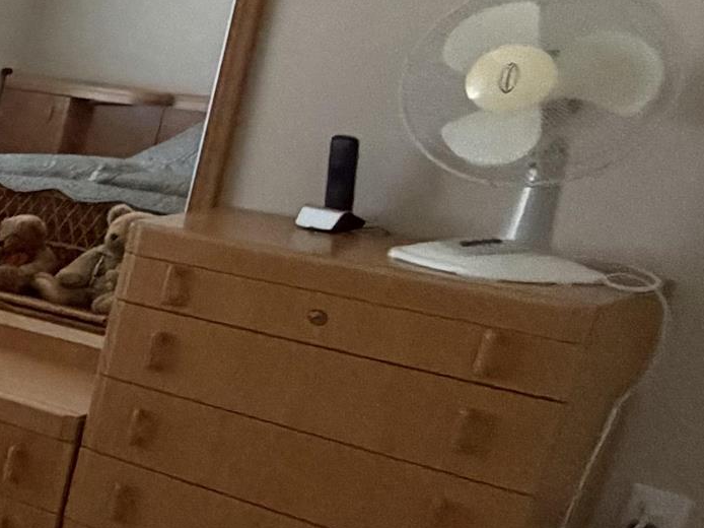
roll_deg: -0.5
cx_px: -798
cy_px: 272
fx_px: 1260
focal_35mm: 62
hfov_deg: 17.7
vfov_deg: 23.6
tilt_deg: -15.7
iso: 500
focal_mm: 2.22
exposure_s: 1/60
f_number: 2.2
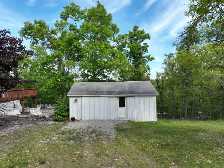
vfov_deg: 56.8
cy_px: 84
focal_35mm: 24
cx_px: 112
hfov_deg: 71.6
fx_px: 155
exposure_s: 1/800
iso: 110
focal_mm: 12.29
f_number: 2.8
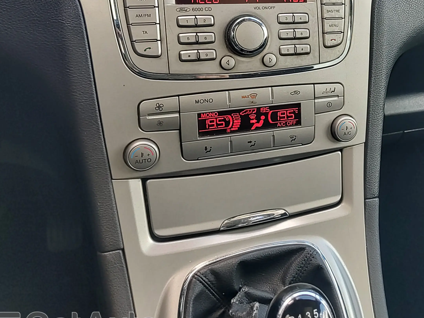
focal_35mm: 41
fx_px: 502
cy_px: 64
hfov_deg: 42.6
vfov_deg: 34.1
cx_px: 368
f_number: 1.8
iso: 109
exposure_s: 1/100
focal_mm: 5.56
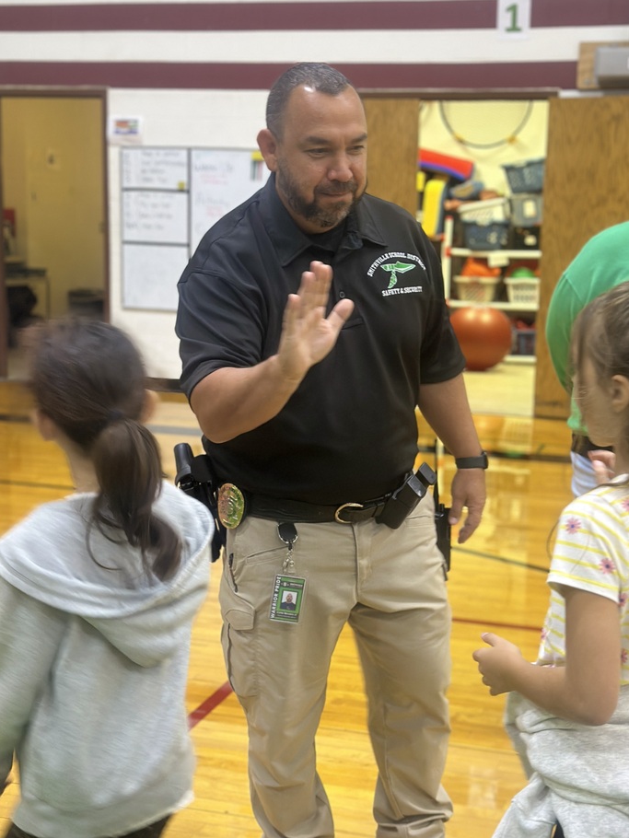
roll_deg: -2.2
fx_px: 1308
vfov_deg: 35.5
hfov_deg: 27.0
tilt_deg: -7.7
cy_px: 412
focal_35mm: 54
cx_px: 353
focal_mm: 6.86
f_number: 1.78
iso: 320
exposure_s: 1/40
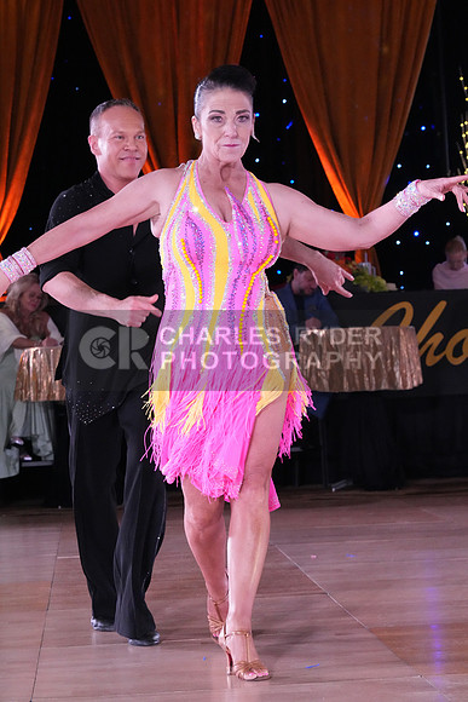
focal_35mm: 100
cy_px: 351
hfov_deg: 13.7
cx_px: 234
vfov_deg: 20.4
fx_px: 1949
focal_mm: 100
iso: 10000
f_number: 9
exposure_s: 1/250
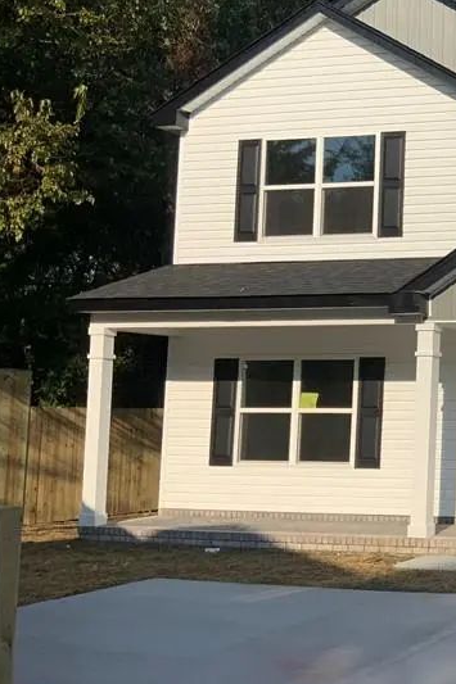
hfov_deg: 20.8
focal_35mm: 58
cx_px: 631
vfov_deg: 34.4
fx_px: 1103
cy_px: 285
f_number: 1.8
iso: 20
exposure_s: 1/4405
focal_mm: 3
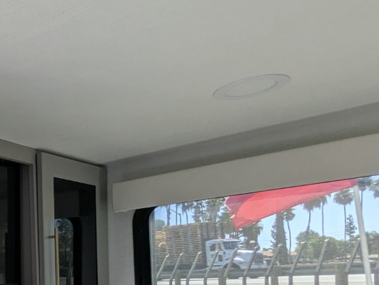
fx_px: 461
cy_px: 287
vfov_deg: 31.7
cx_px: -104
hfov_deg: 33.6
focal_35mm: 42
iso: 47
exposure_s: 1/292
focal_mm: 2.35
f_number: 2.2
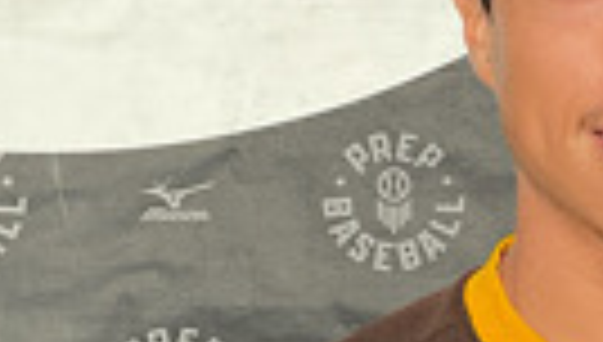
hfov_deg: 21.6
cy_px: 243
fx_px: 1506
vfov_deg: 12.9
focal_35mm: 94
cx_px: 648
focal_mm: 3
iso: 16
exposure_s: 1/1912
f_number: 1.8
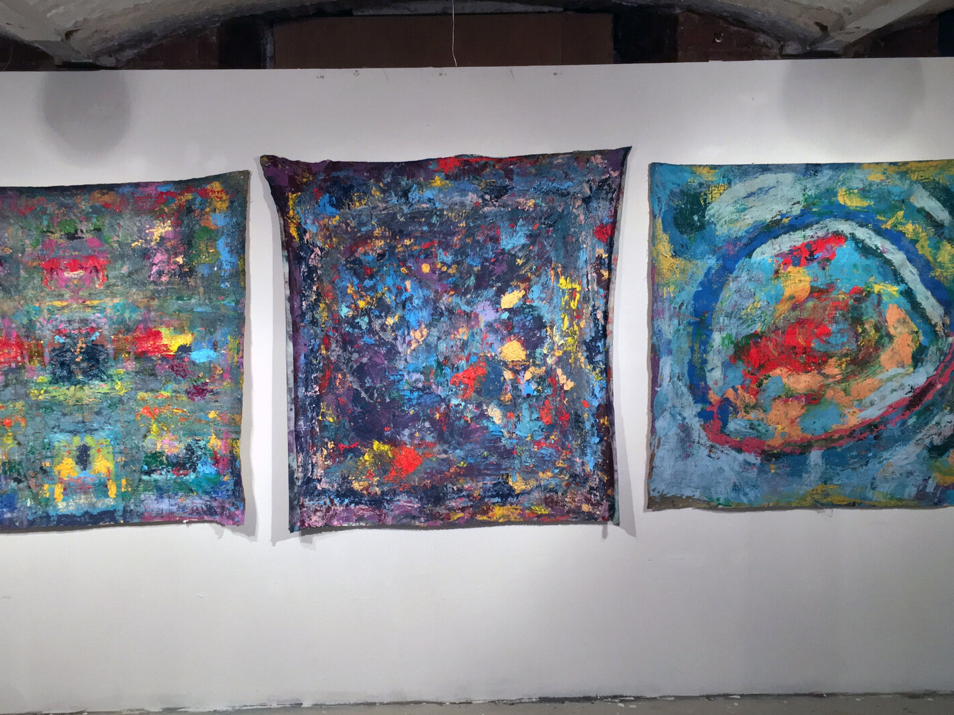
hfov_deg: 50.1
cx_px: 439
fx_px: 1020
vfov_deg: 38.7
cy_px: 360
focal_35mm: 37
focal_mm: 4.15
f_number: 2.2
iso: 160
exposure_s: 1/33
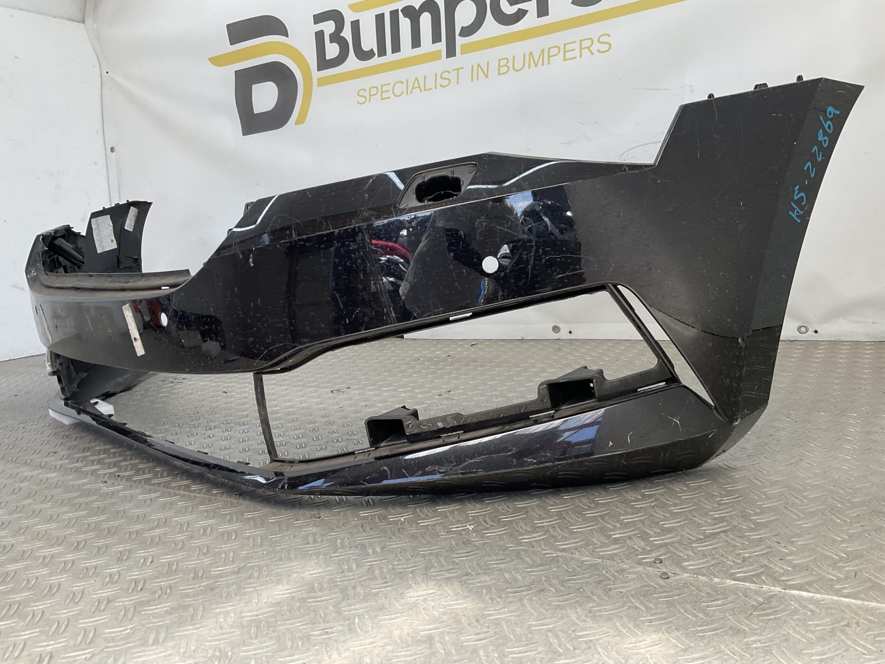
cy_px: 332
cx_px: 442
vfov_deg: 48.2
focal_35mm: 29
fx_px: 741
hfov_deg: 61.7
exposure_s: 1/142
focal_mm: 3
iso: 16
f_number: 1.8
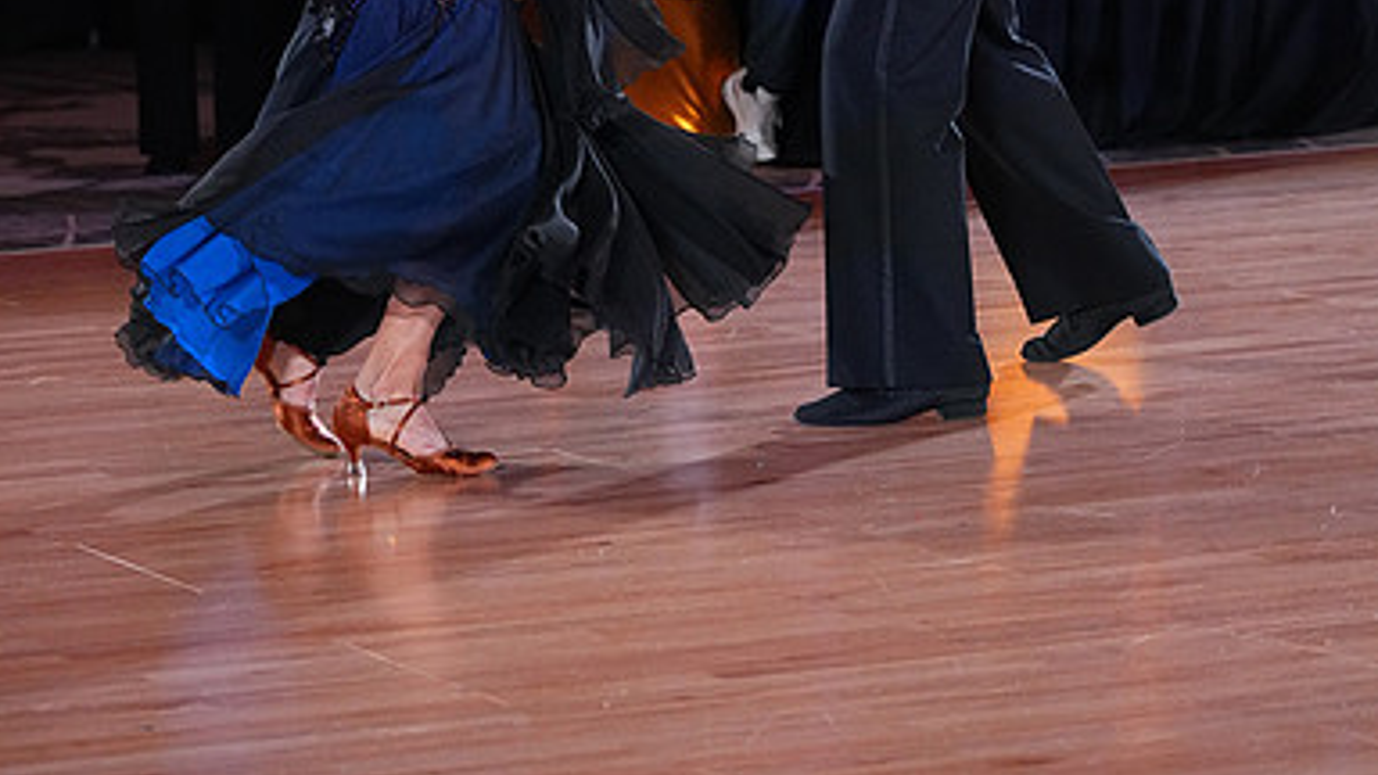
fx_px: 6065
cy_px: -208
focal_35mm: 166
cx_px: 691
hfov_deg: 13.0
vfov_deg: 7.2
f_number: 5
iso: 5000
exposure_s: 1/400
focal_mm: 105
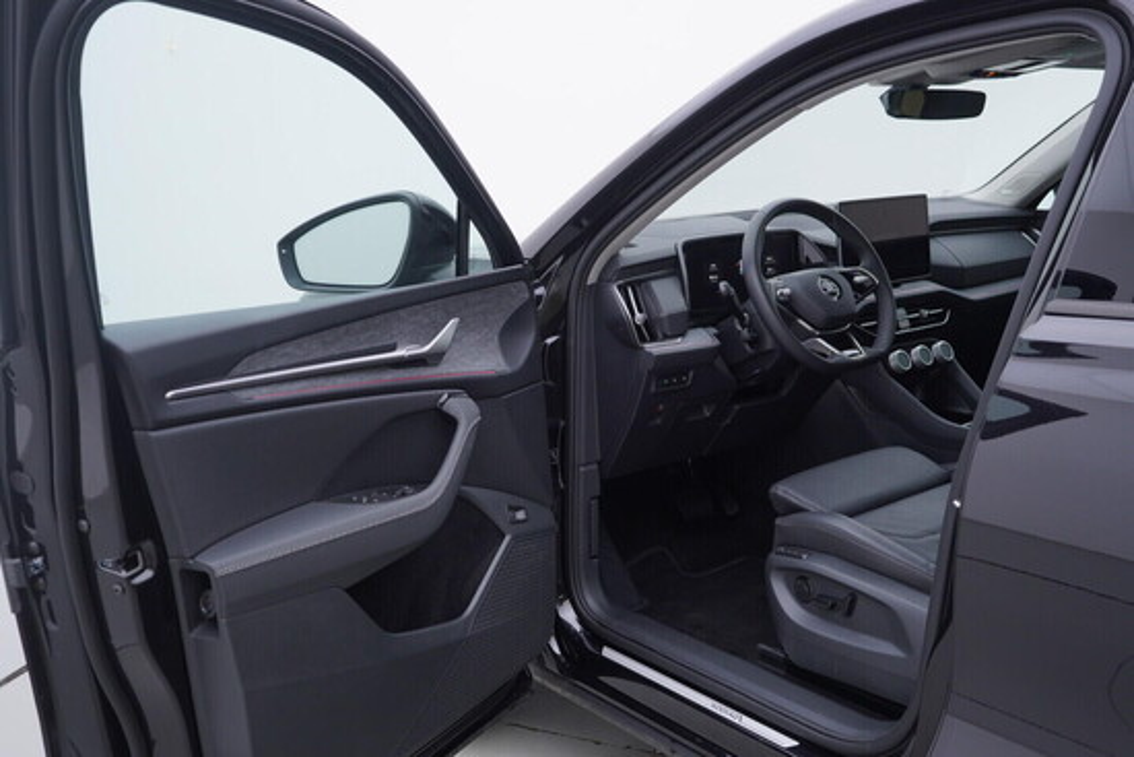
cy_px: 378
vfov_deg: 36.9
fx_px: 1134
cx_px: 567
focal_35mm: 36
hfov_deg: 53.1
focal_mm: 24
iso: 125
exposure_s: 1/60
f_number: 3.5
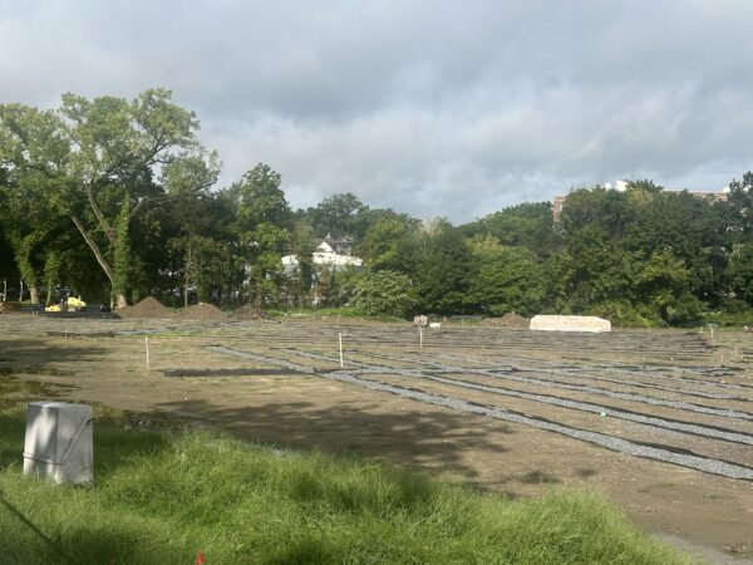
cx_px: 376
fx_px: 1044
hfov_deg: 39.7
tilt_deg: +1.2
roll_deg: -0.9
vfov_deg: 30.3
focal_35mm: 48
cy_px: 282
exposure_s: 1/3257
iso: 64
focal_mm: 6.86
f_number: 1.78
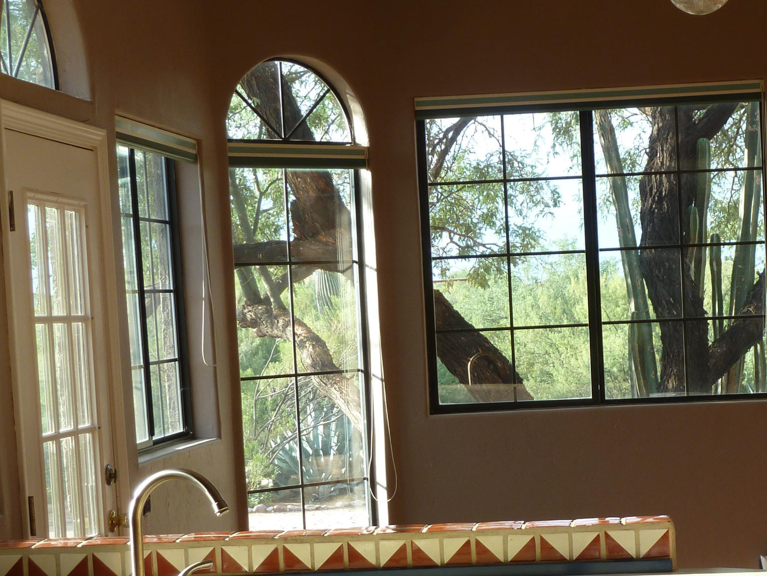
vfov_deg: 17.6
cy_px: 453
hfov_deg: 23.3
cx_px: 569
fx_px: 1839
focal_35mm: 83
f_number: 3.8
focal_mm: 7.9
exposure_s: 1/60
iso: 80
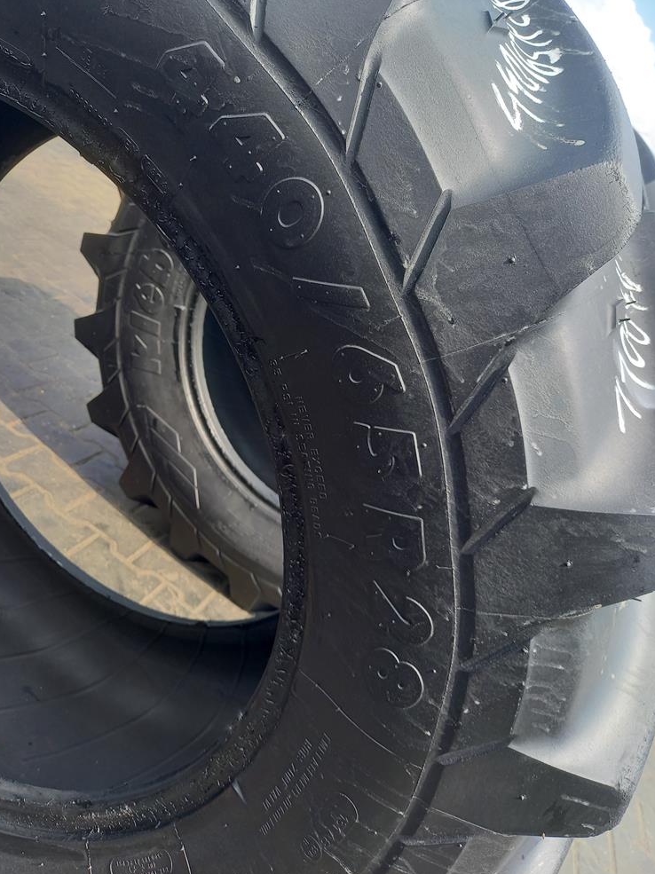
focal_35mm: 26
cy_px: 424
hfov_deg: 53.0
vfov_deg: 67.3
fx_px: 656
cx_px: 318
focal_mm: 4.65
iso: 50
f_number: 1.8
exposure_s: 1/145
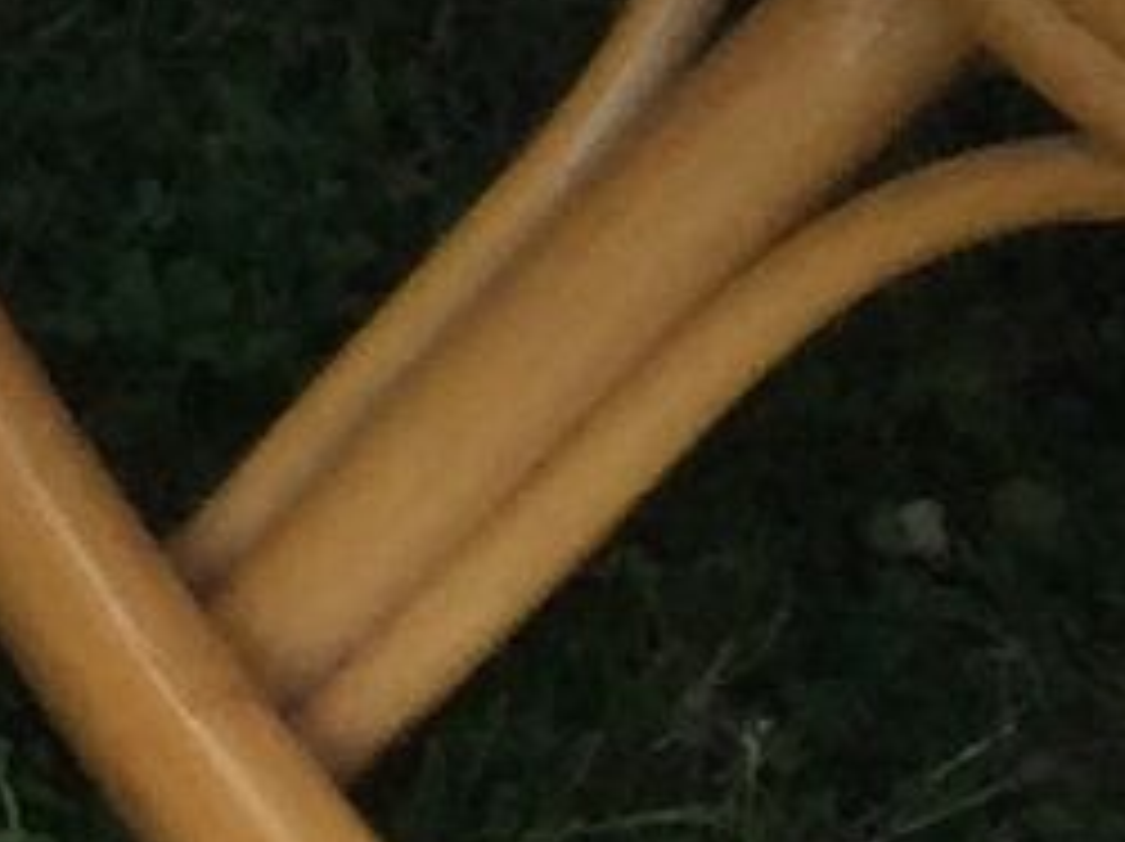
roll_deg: +0.1
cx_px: -2758
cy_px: -1571
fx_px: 8312
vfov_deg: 5.5
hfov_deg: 6.7
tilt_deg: -30.2
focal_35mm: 256
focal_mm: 3.3
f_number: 2.4
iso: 32
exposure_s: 1/124
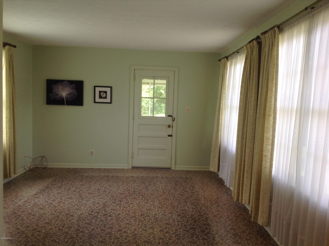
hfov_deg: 52.7
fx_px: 332
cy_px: 123
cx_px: 164
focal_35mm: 35
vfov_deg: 40.6
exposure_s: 1/40
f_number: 2.4
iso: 64
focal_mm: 4.28
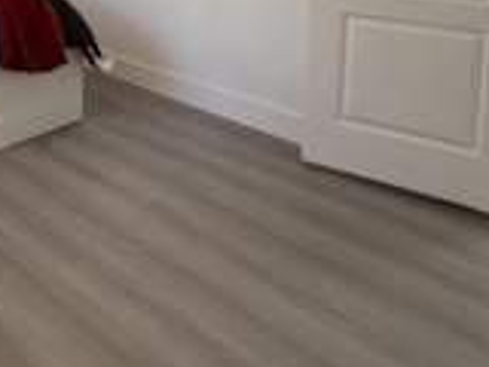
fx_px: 593
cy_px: -72
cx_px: 3
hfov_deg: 39.6
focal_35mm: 42
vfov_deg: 29.6
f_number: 2.2
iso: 400
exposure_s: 1/120
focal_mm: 2.22
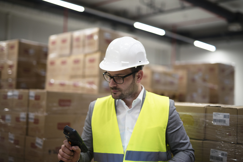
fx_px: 338
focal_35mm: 50
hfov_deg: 39.6
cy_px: 81
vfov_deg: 27.0
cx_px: 122
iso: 640
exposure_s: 1/200
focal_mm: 50
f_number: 1.4
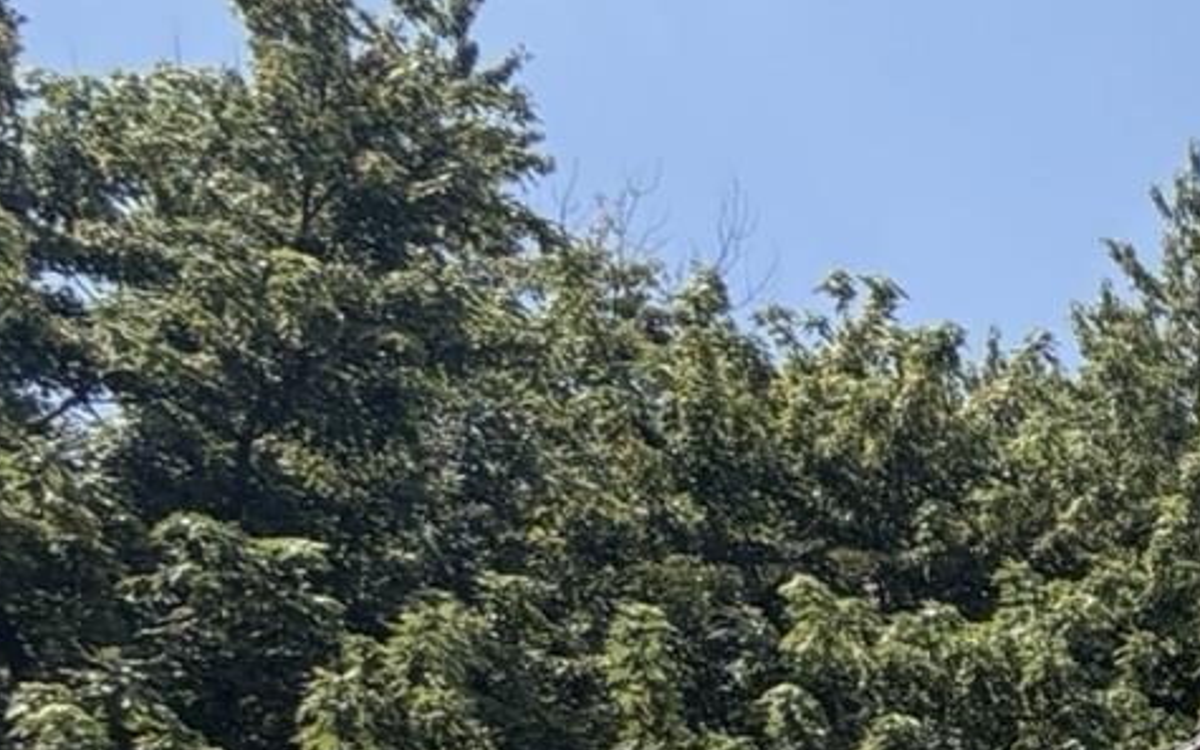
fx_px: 2093
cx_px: 2264
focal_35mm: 64
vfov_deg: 18.1
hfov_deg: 20.3
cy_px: 1126
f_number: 2.2
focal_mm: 2.22
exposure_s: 1/770
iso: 25
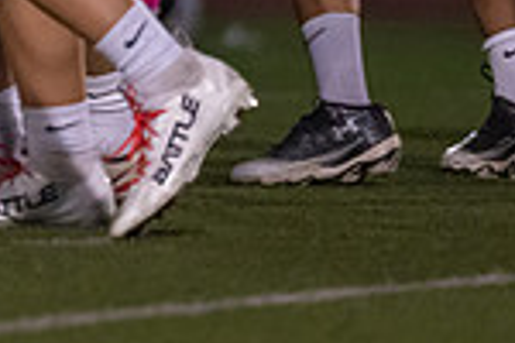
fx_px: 14962
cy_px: -303
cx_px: -431
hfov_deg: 2.0
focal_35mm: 1046
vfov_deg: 1.3
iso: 3200
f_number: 2.8
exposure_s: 1/1000
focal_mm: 200
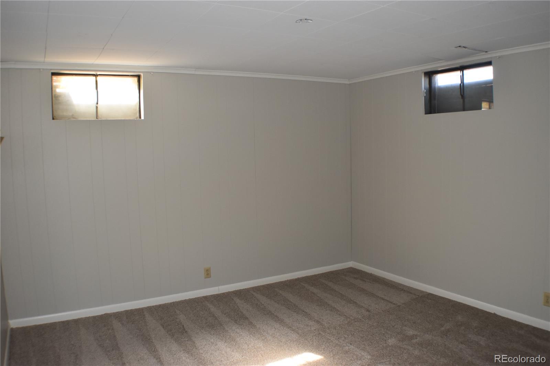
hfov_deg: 51.3
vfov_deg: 35.5
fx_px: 573
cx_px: 275
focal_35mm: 38
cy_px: 183
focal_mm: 25
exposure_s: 1/80
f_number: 4.5
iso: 800
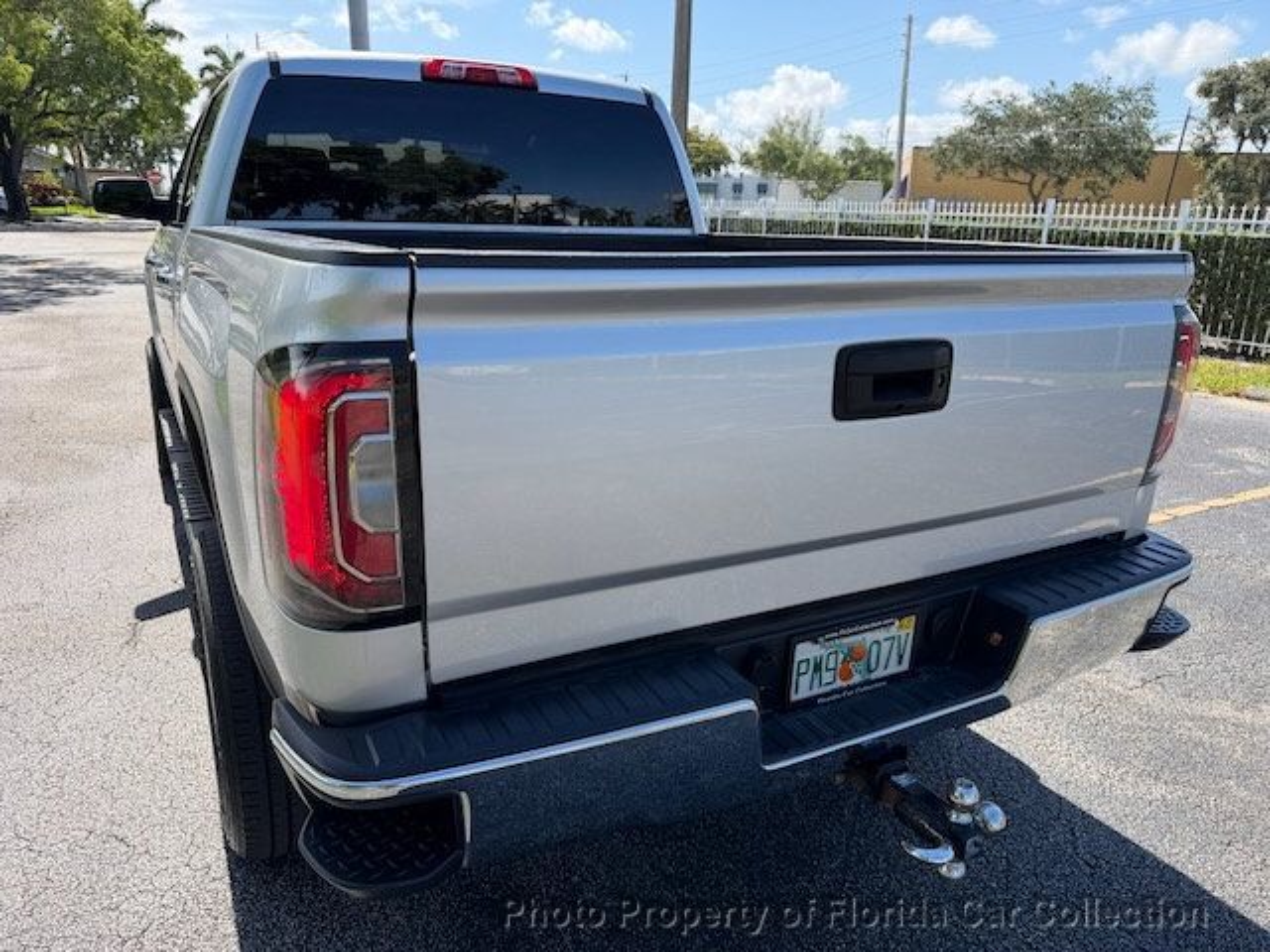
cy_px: 476
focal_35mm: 24
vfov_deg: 56.8
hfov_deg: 71.6
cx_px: 635
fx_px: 881
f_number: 1.78
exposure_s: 1/1770
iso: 80
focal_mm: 6.76
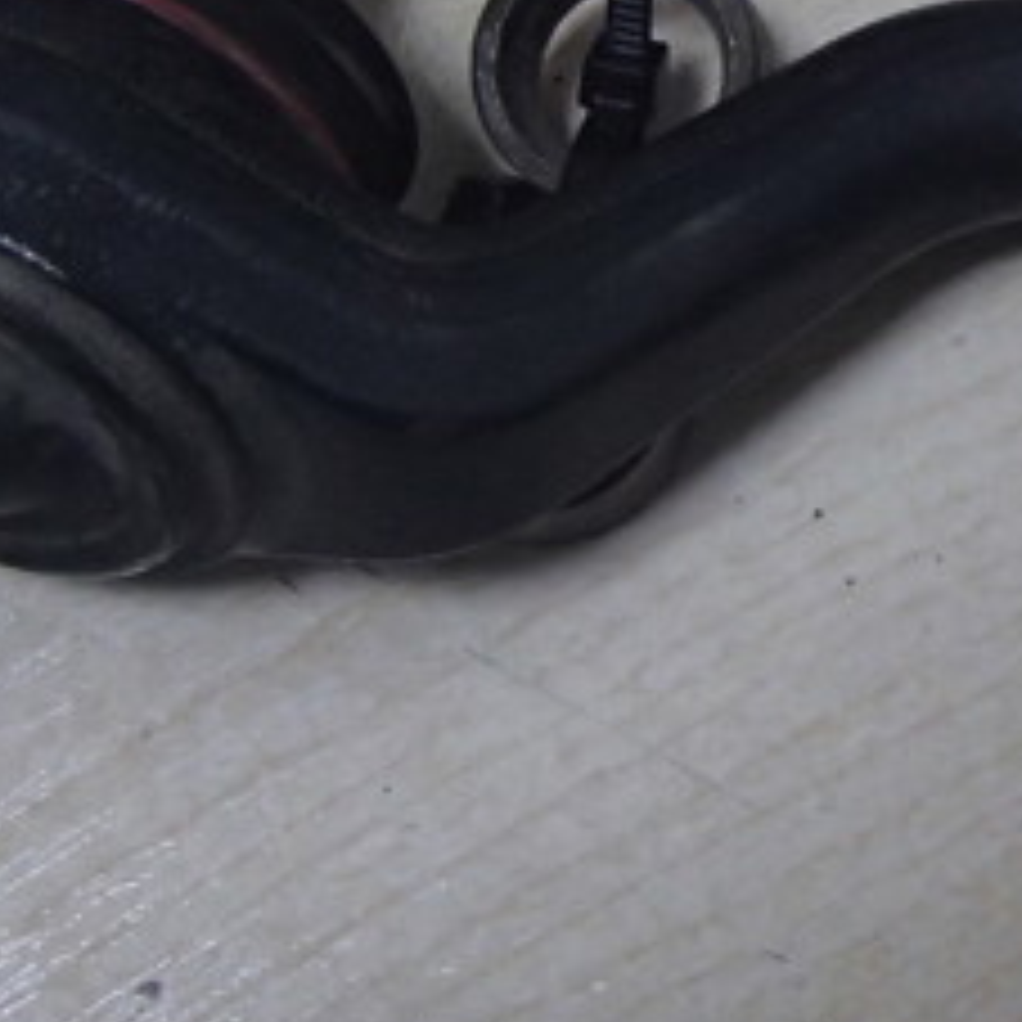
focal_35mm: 92
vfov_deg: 18.7
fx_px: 3073
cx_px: 1126
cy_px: 218
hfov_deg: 18.2
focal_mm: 6.64
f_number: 4.7
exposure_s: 1/60
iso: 800
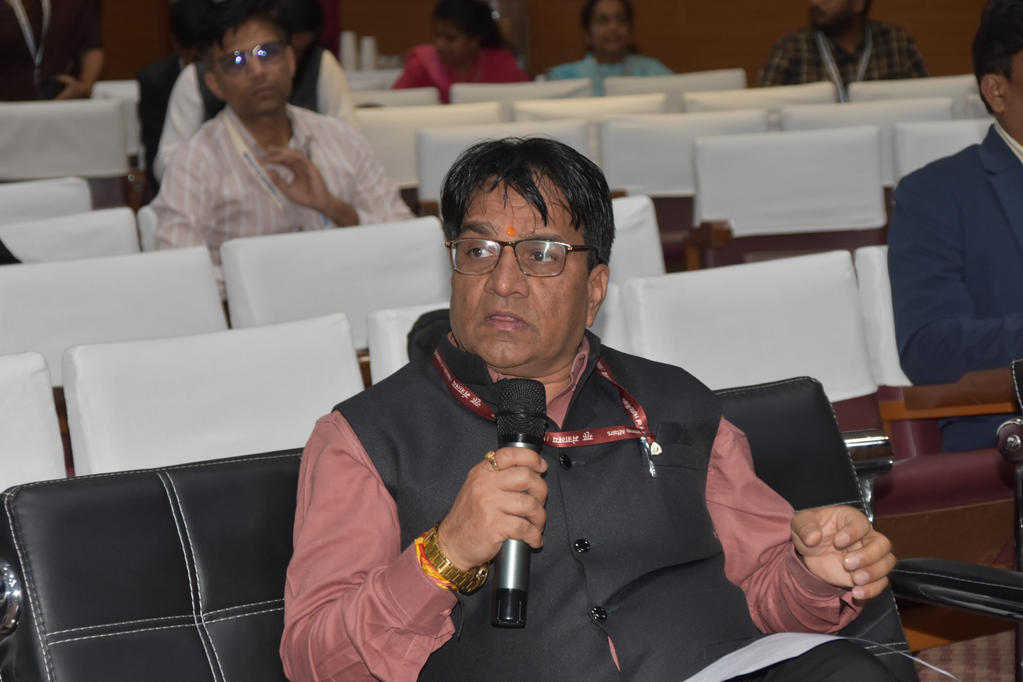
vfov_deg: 10.8
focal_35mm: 128
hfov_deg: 16.1
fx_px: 3623
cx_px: 512
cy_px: 341
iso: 800
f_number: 7.1
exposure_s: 1/60
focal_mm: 85
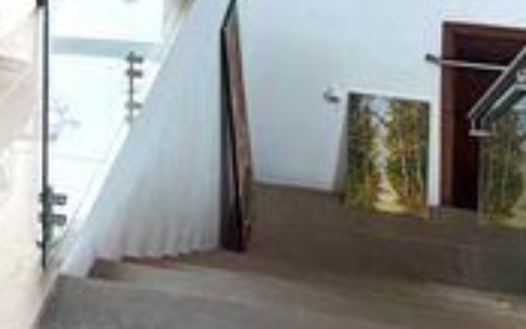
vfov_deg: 17.3
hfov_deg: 35.6
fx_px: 818
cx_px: 219
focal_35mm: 57
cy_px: -305
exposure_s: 1/121
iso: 50
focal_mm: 2.22
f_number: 2.2
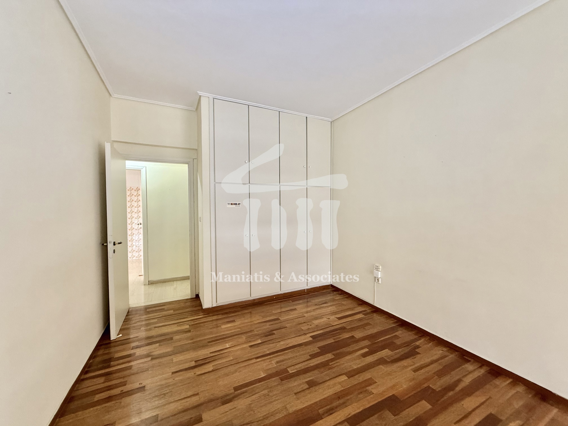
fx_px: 230
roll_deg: +0.2
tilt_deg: -1.6
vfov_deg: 85.7
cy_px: 213
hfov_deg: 102.1
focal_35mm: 14
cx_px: 284
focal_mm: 2.22
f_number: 2.2
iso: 250
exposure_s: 1/50
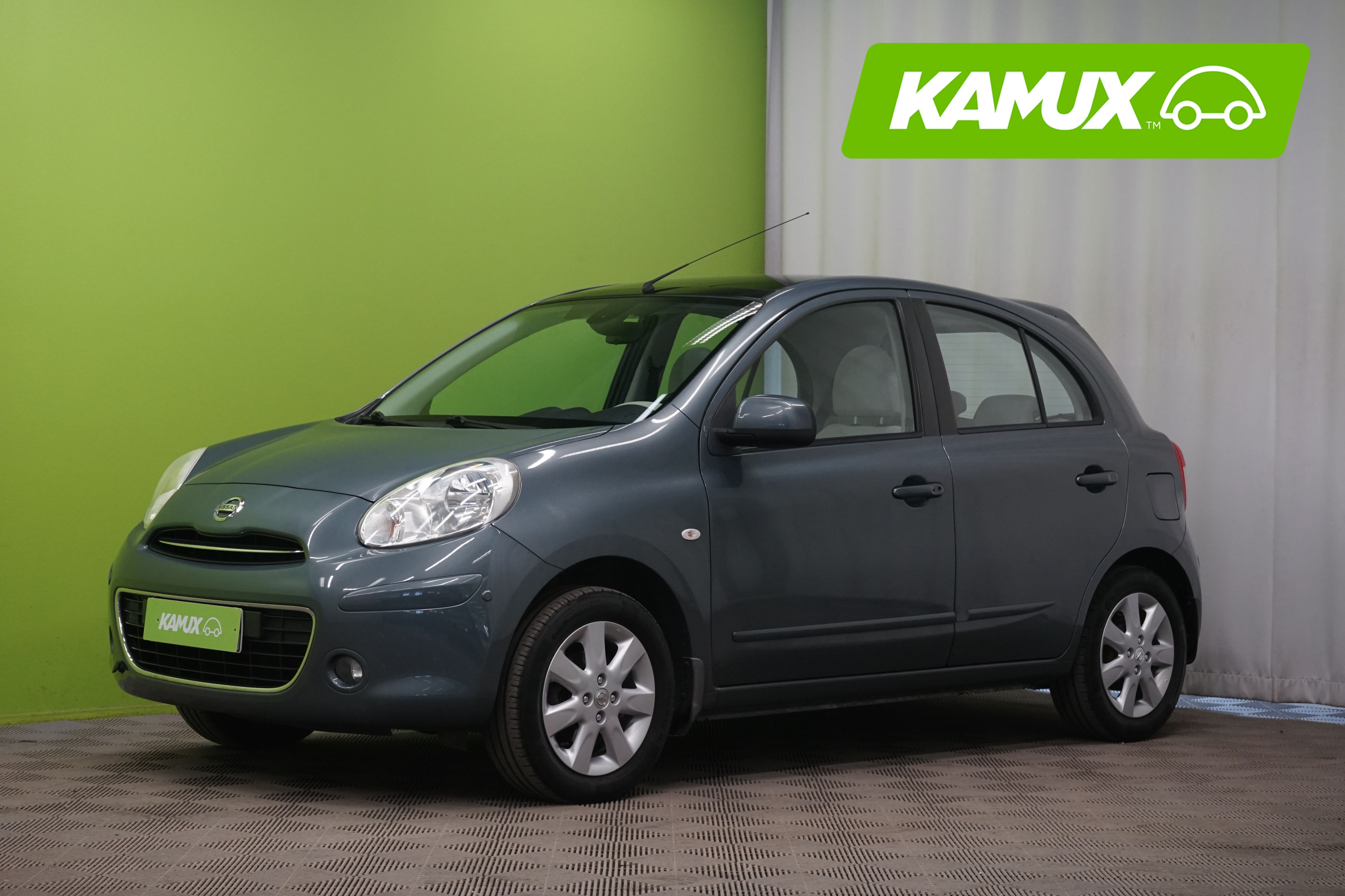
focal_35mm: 70
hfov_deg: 28.8
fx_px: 2615
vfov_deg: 19.5
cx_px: 672
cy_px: 448
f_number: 9
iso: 1600
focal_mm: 70
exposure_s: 1/25
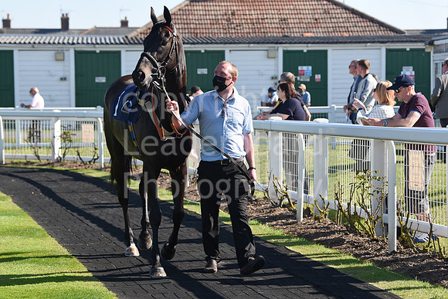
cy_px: 150
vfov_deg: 11.8
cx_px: 224
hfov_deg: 17.6
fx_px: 1444
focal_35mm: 116
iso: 500
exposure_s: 1/1000
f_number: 6.3
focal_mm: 116
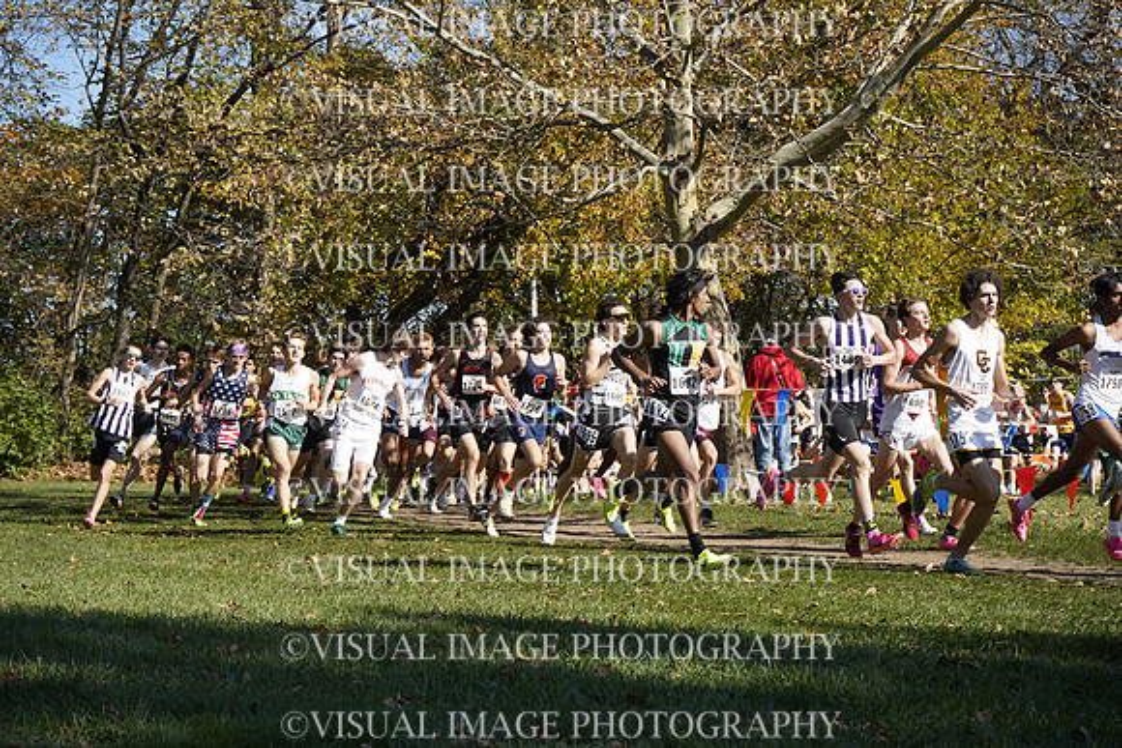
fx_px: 2182
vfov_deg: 19.5
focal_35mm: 70
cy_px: 374
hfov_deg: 28.8
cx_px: 561
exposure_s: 1/2500
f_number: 8
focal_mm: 70
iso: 1600
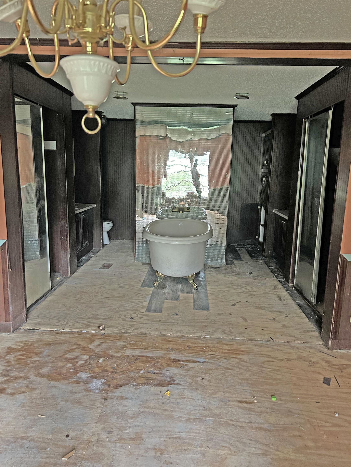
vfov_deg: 67.3
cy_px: 234
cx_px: 176
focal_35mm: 26
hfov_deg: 53.1
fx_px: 352
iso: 640
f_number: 1.5
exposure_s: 1/30
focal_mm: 5.7
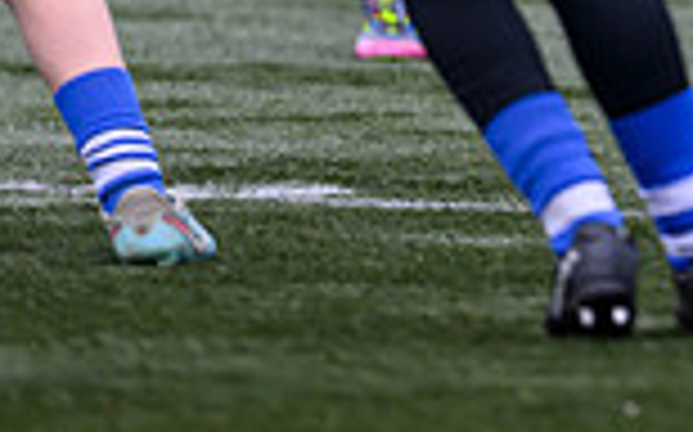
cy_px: -460
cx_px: 1315
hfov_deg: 1.3
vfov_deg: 0.8
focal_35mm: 1638
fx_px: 30914
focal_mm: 400
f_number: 3.5
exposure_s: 1/2000
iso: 500
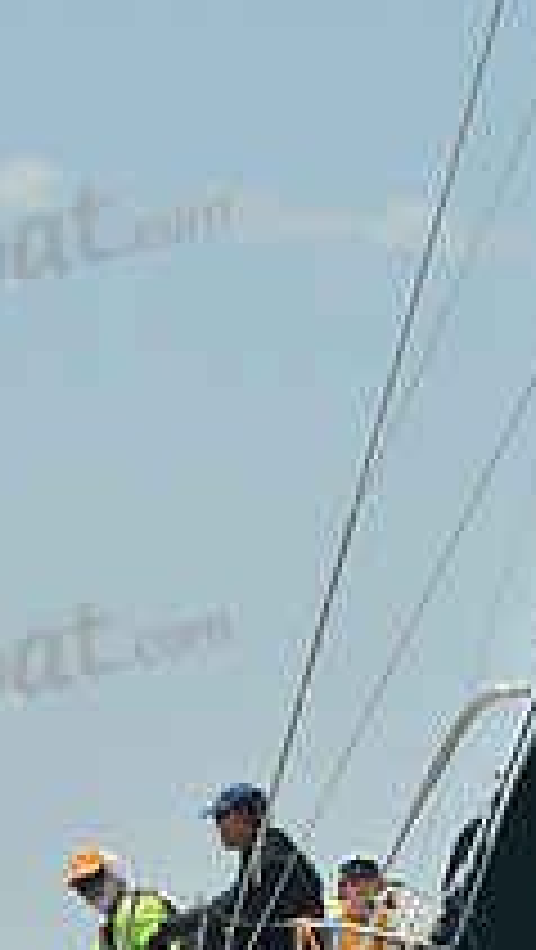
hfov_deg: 2.4
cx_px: 468
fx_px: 12684
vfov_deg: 4.3
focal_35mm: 503
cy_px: 862
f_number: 6.3
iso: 320
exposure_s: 1/640
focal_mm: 175
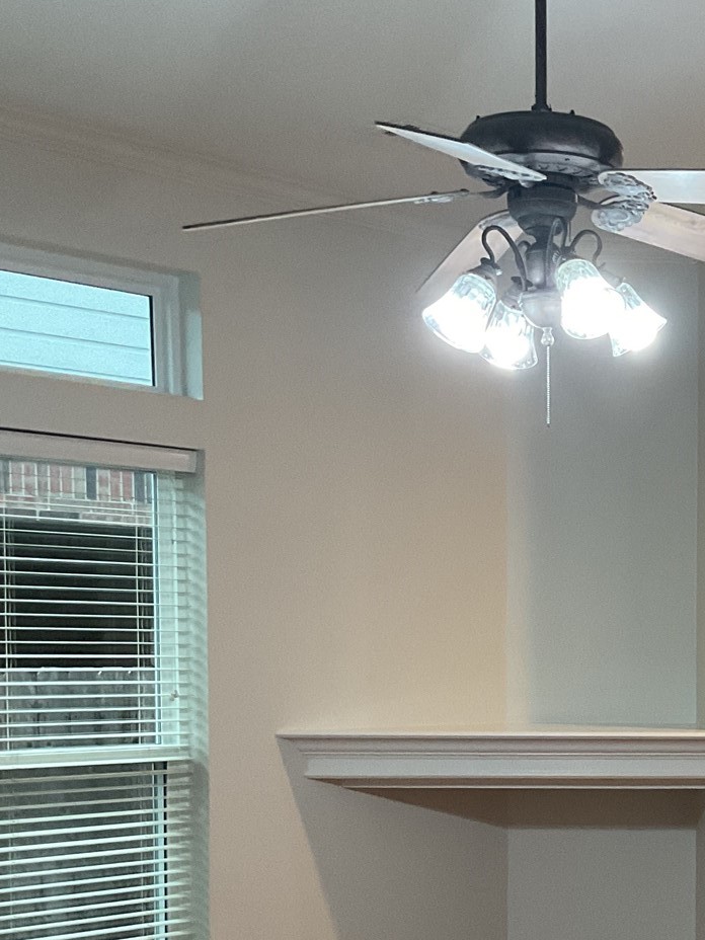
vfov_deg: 29.6
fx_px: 1738
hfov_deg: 22.0
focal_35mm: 64
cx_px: 713
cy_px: 737
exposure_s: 1/60
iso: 160
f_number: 1.8
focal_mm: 3
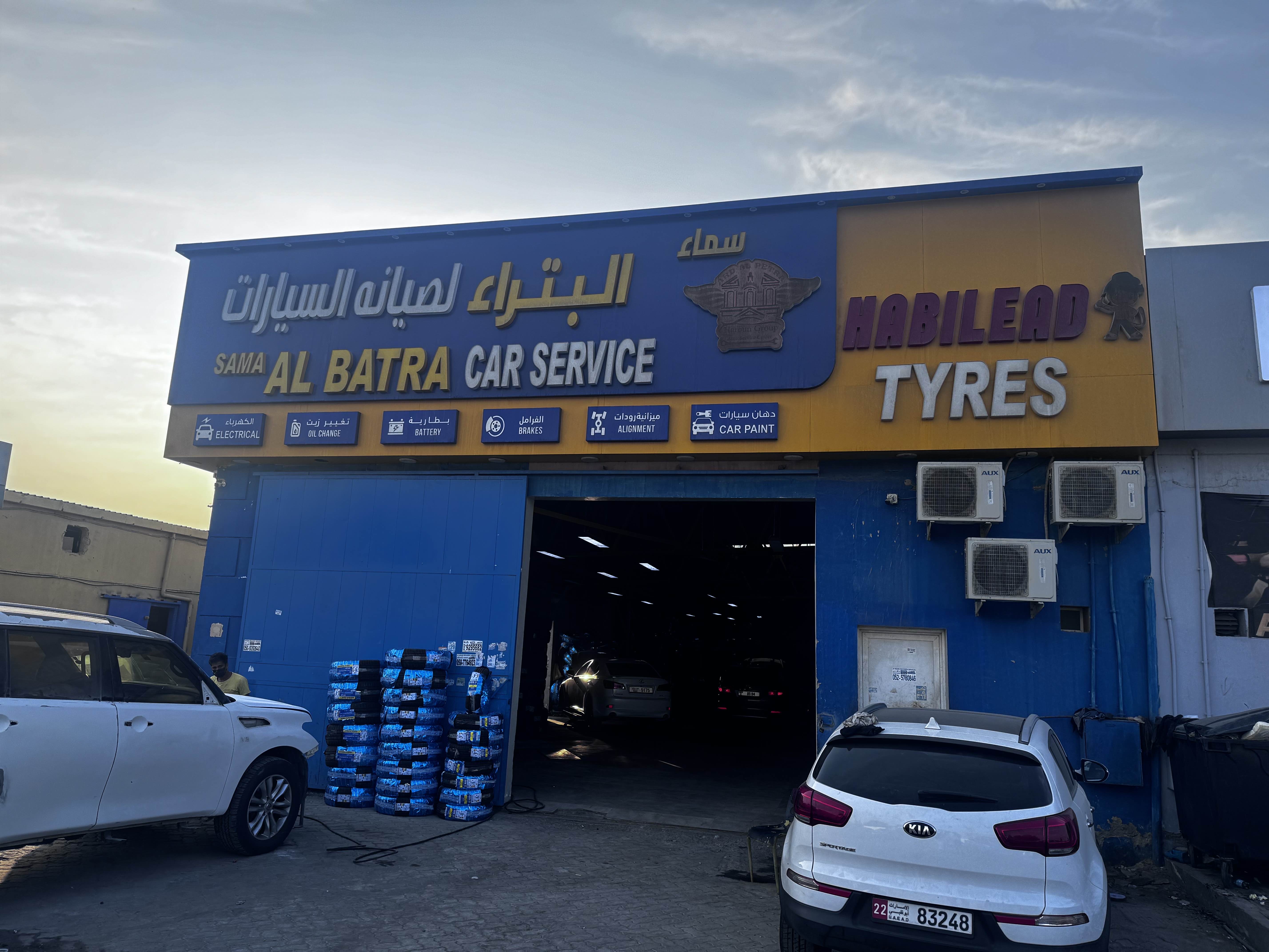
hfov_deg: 71.6
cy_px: 476
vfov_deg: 56.8
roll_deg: -2.2
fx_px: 880
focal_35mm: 24
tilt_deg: +11.9
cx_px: 634
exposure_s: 1/2506
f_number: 1.78
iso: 80
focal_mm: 6.76
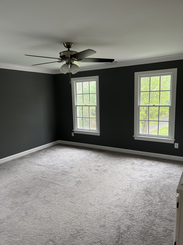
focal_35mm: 26
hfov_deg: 53.1
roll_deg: +2.4
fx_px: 183
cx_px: 92
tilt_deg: -9.0
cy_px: 122
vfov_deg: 67.3
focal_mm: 5.1
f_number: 1.6
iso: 125
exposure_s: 1/120
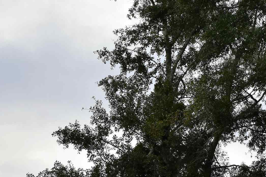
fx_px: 1042
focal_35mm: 141
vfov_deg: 9.6
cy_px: 226
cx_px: 130
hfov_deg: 14.6
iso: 400
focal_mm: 32
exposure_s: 1/320
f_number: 10
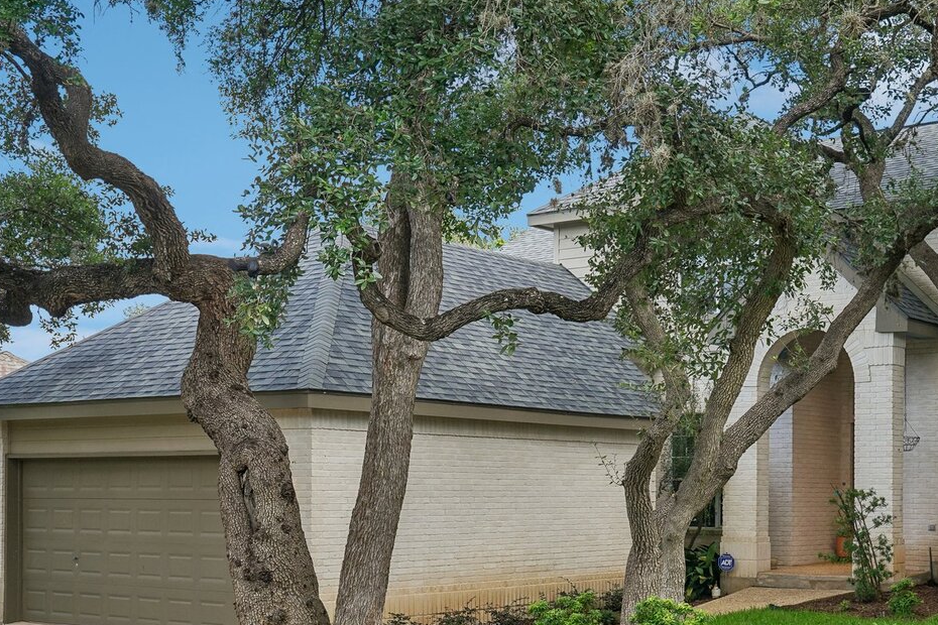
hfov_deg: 35.9
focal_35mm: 54
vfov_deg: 25.0
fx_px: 1407
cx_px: 727
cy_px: 395
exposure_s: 1/60
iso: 200
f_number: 8
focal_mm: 31
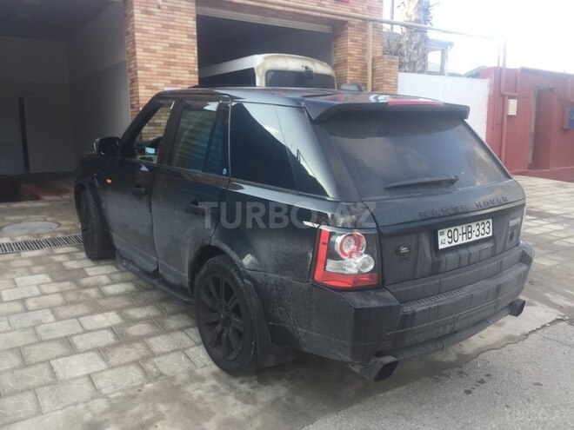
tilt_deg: -10.0
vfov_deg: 48.2
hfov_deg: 61.7
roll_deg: +0.3
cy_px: 215
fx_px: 481
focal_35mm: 29
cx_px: 287
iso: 32
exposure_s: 1/100
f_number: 2.2
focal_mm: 4.15
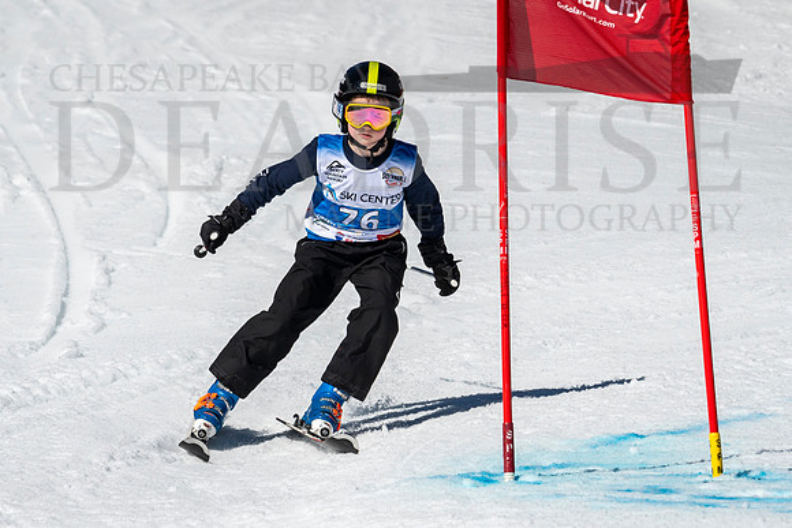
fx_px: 19259
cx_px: 386
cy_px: 245
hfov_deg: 2.4
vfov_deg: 1.6
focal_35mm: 875
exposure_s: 1/2000
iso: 200
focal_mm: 400
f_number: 8
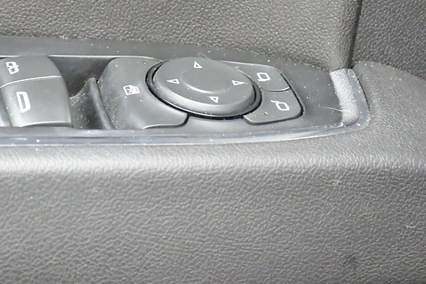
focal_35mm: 127
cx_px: 88
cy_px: 61
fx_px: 1503
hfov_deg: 16.0
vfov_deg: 10.8
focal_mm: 46
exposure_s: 1/100
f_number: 5.3
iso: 25600
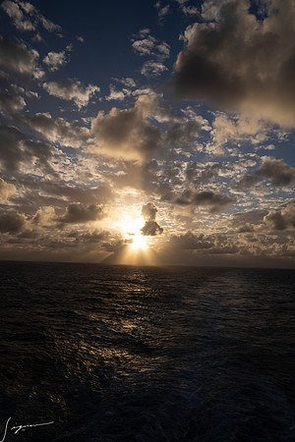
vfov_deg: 61.9
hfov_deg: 43.6
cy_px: 221
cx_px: 148
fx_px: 369
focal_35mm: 30
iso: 125
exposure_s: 1/200
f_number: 13
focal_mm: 30
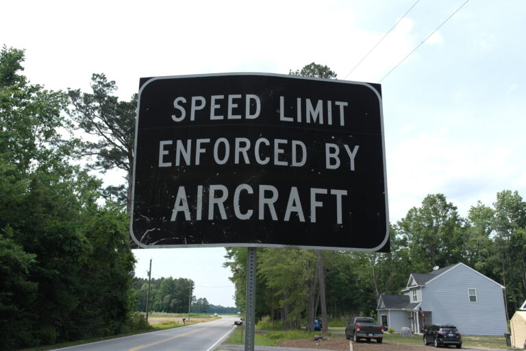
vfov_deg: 43.6
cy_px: 176
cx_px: 263
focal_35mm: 30
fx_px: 438
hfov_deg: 61.9
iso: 100
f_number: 6.3
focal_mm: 20
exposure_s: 1/250
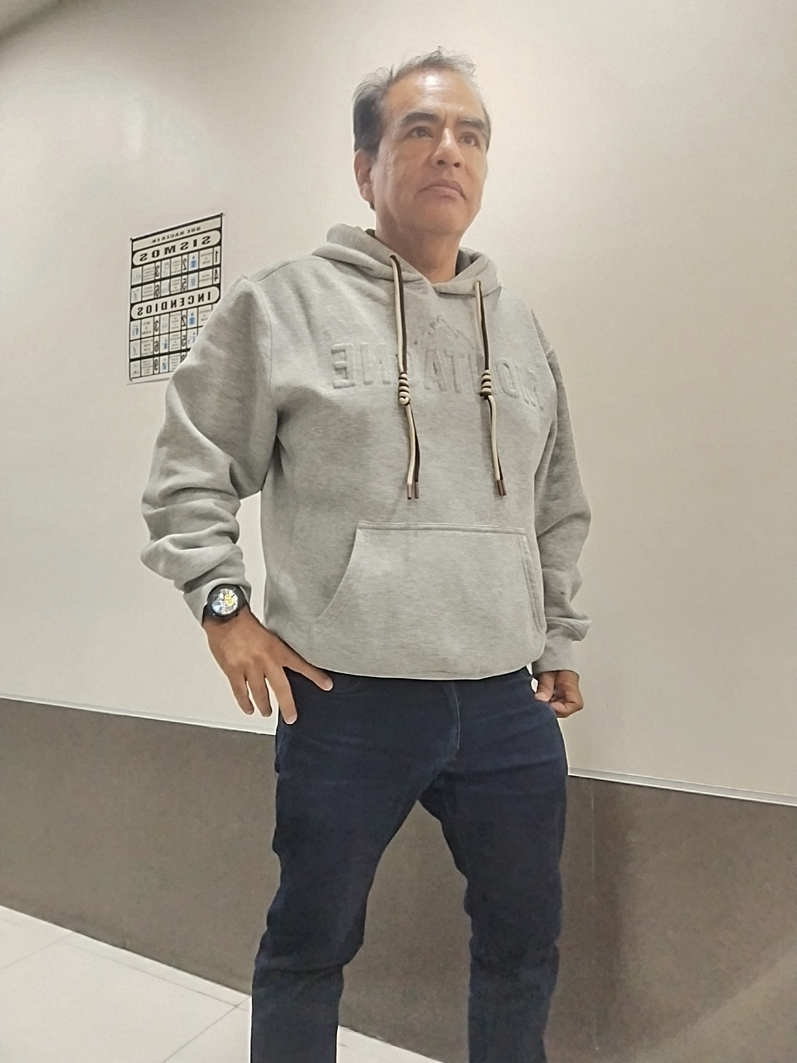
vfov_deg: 71.6
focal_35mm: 24
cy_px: 532
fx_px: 737
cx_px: 398
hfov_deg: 56.8
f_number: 2.4
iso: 160
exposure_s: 1/30
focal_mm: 3.26
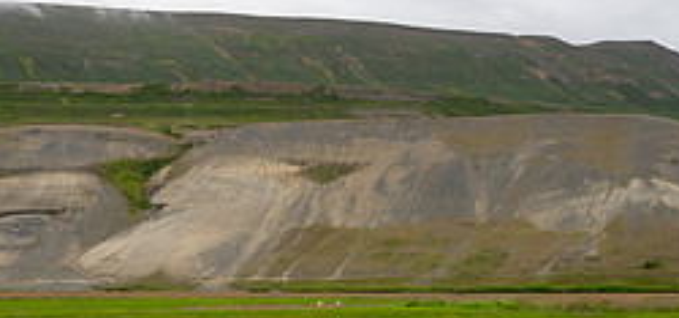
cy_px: 136
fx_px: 1109
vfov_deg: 16.3
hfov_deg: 34.0
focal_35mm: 64
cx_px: 322
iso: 560
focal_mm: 24
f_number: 2.8
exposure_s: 1/250
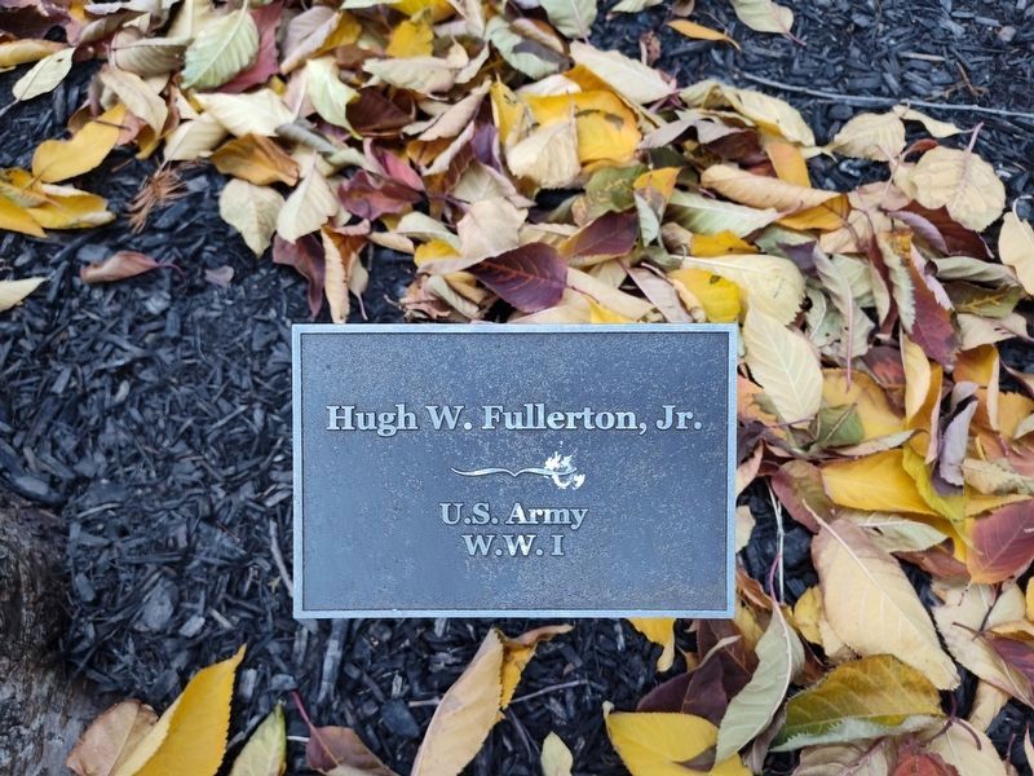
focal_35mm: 23
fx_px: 687
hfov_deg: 73.9
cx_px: 517
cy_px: 388
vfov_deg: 58.9
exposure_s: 1/60
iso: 850
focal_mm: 5.56
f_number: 1.8
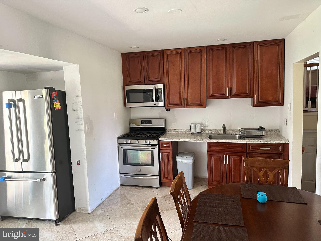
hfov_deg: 71.6
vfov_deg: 56.8
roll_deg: +1.6
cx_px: 160
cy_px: 120
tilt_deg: -6.2
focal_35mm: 24
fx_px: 223
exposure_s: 1/60
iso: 250
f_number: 1.78
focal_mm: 6.86
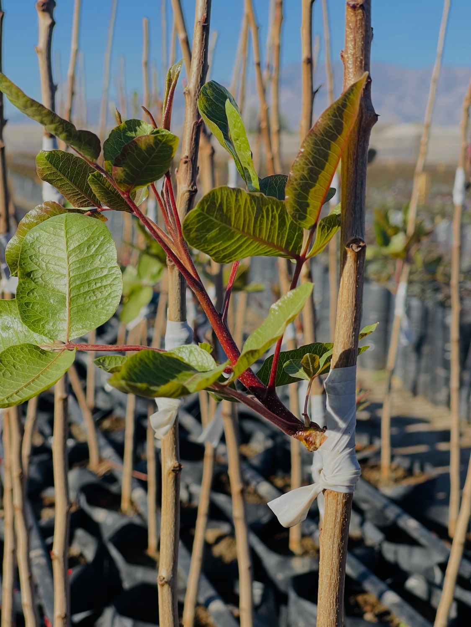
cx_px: 236
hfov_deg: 22.9
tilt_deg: -8.0
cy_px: 314
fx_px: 1161
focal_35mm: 64
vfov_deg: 30.3
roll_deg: -1.3
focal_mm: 7.5
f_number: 2.2
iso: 20
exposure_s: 1/708
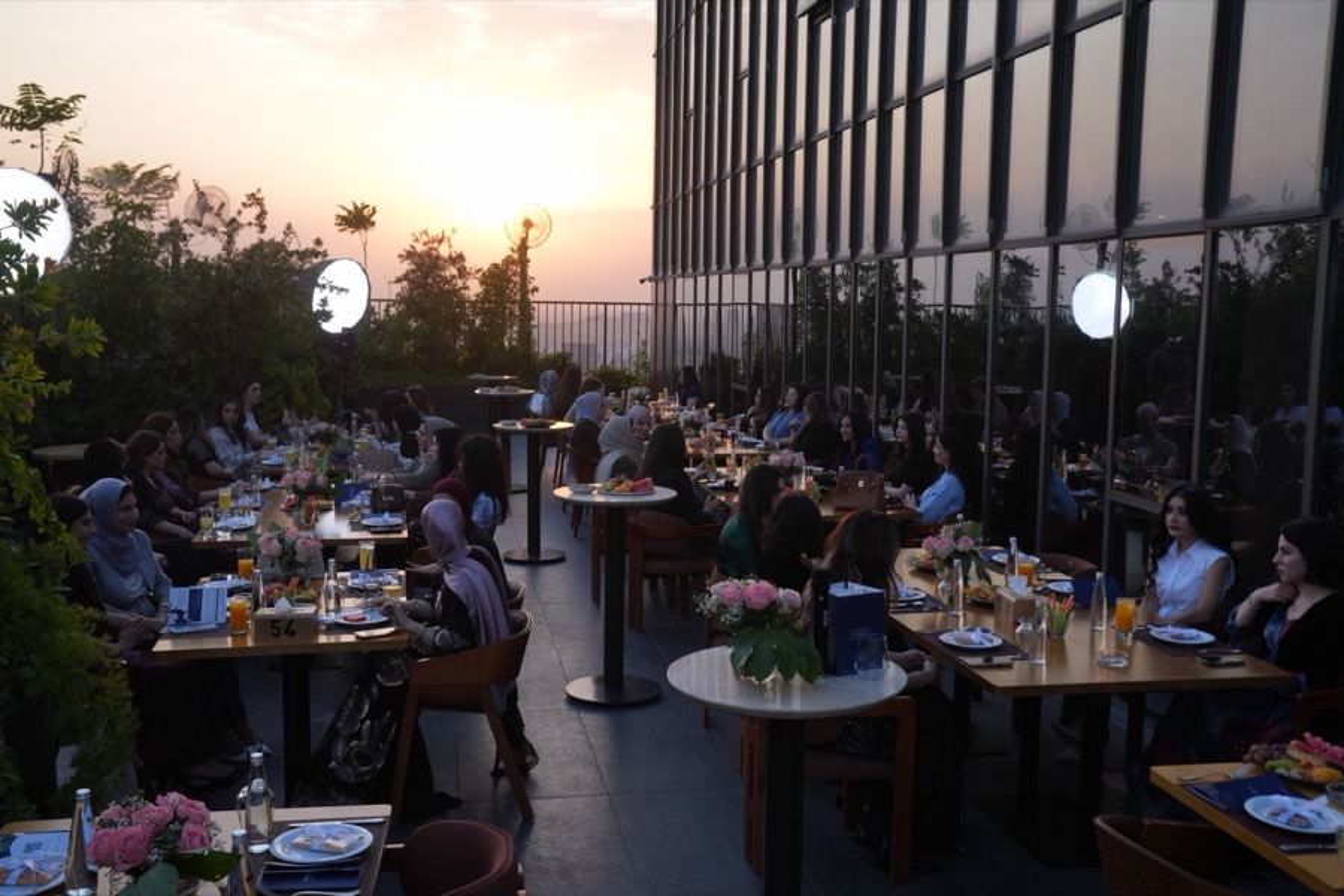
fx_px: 1307
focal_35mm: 35
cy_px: 448
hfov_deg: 54.4
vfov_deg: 37.9
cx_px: 672
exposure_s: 1/200
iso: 320
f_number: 6.3
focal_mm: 35
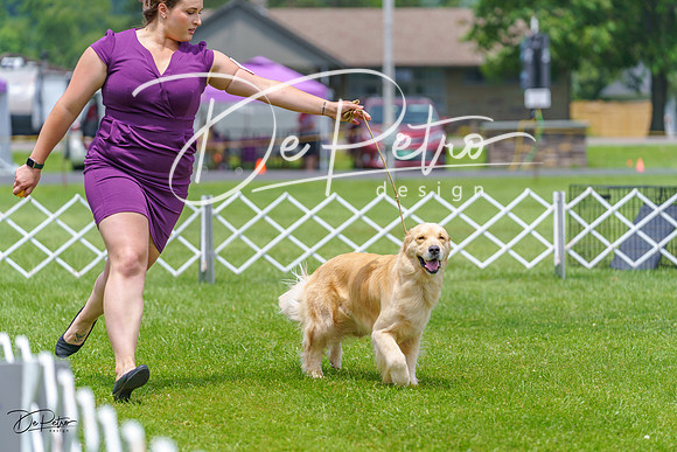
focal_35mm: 144
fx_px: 2709
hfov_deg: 14.2
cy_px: 226
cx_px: 338
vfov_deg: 9.5
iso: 100
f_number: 3.5
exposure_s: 1/1250
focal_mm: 144
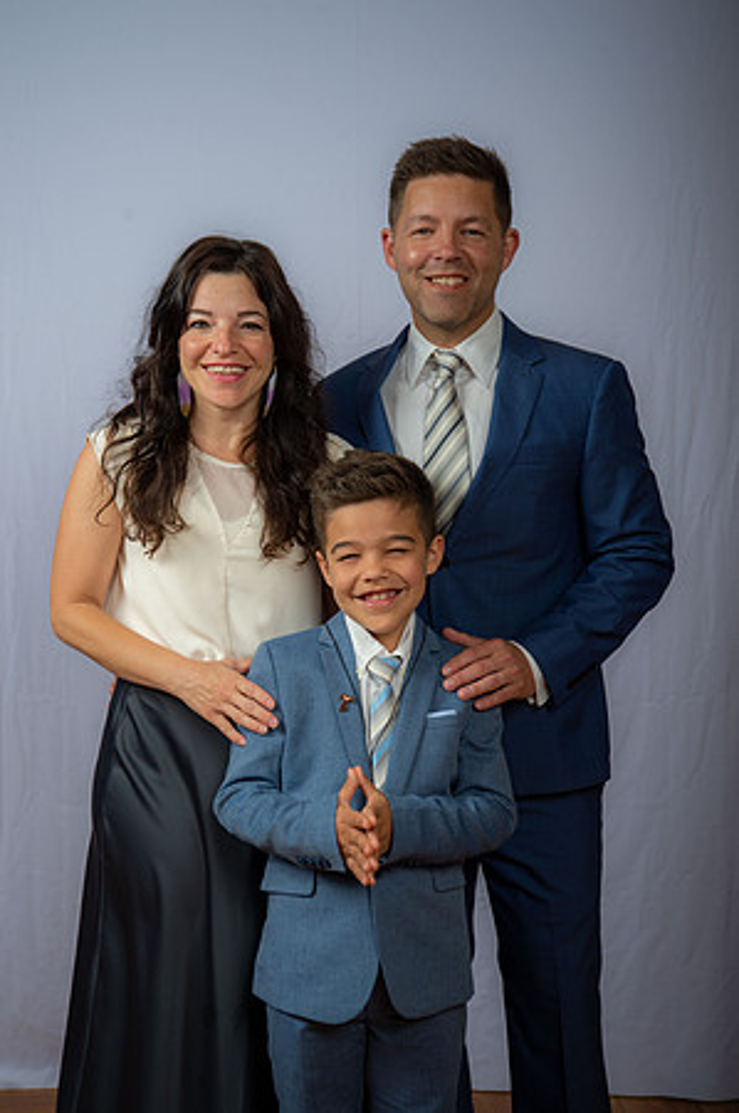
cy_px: 556
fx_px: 1790
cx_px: 370
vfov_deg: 34.5
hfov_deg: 23.3
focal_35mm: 58
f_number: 6.3
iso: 250
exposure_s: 1/200
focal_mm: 58
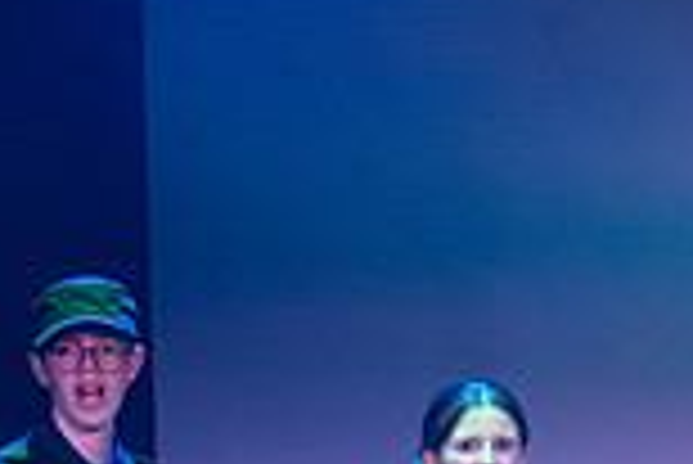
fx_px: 9075
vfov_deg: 2.9
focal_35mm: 471
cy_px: 804
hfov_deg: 4.4
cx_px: -144
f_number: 4
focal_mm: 125
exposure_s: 1/800
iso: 5000
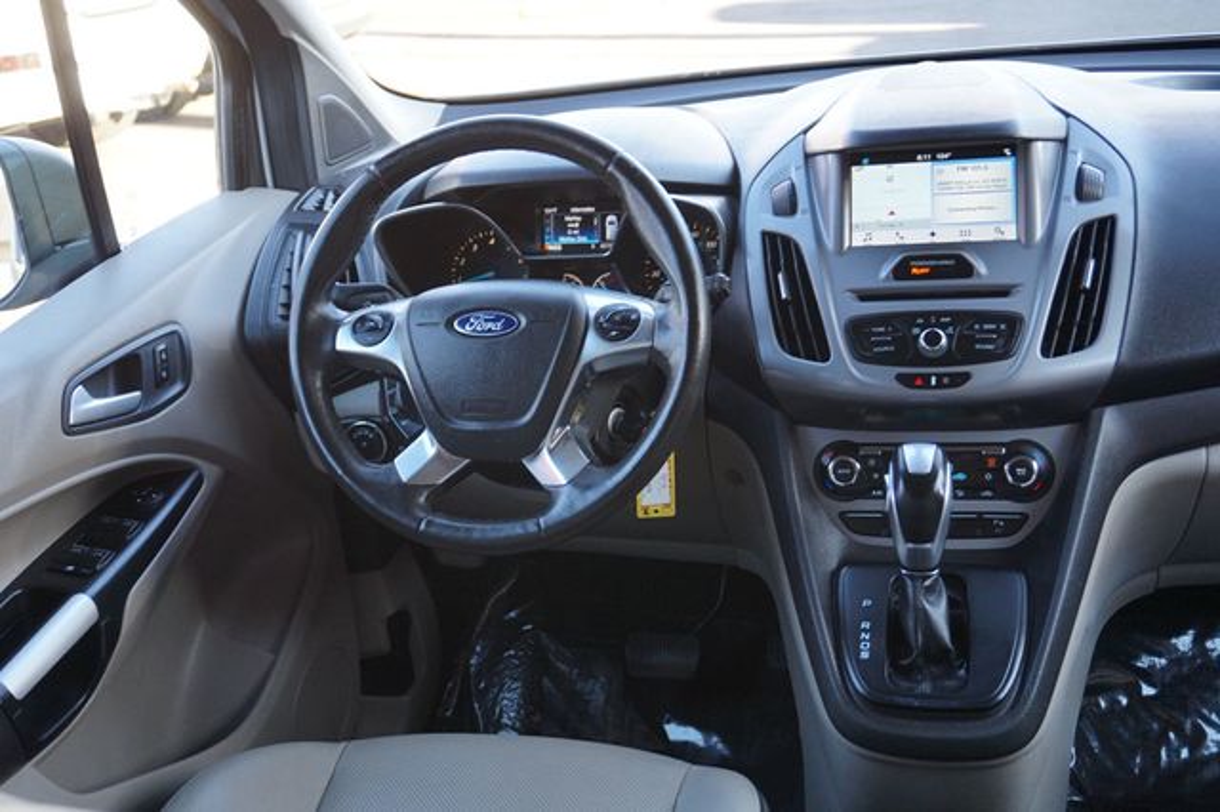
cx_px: 610
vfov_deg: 35.5
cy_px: 406
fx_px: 1270
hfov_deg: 51.3
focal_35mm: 38
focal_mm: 25
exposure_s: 1/60
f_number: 4.5
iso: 400
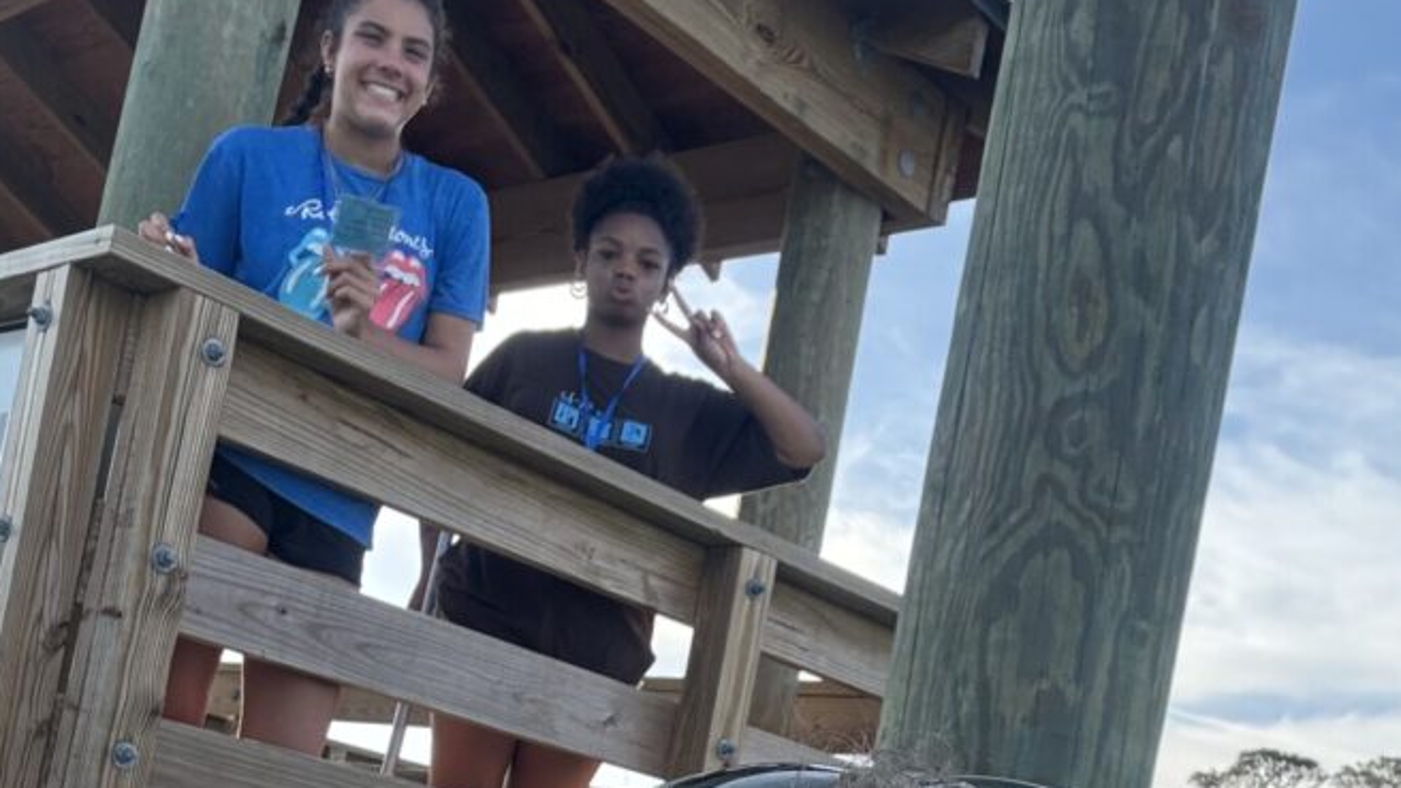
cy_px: 867
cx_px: 641
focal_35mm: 51
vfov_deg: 22.2
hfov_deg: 40.5
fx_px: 1895
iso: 25
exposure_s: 1/334
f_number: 1.9
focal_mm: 2.69
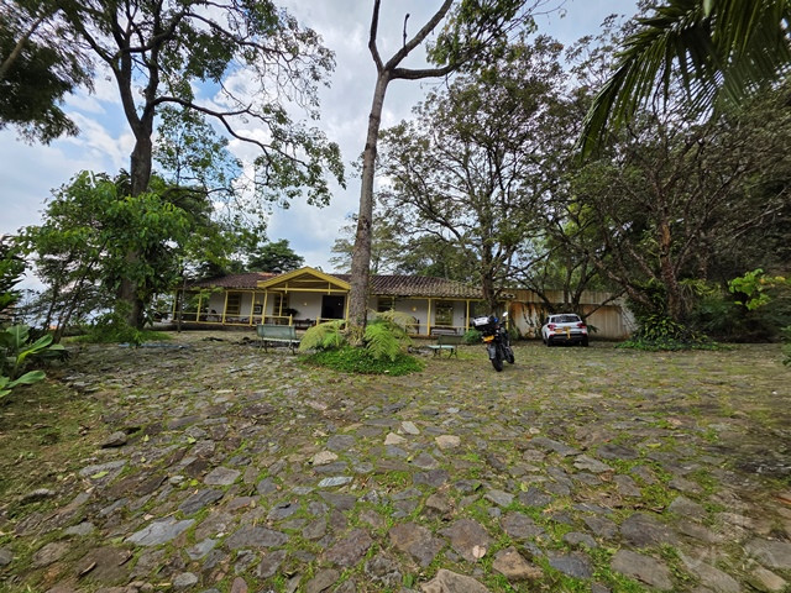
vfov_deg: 89.9
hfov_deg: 106.2
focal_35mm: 13
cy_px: 296
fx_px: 297
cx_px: 396
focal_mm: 2.2
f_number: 1.9
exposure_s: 1/1321
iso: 40
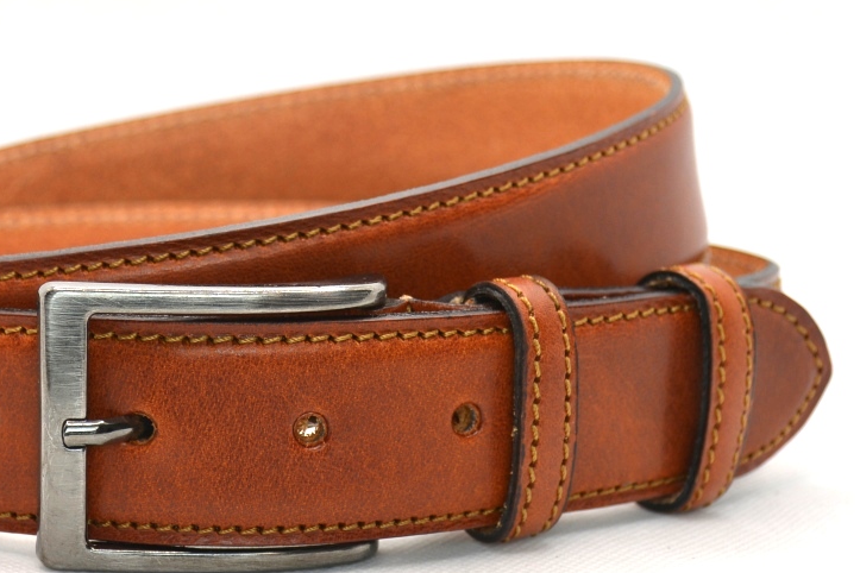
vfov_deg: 20.0
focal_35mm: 68
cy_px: 326
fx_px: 1624
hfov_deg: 29.4
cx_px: 256
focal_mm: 32
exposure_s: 1/80
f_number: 4.5
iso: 100
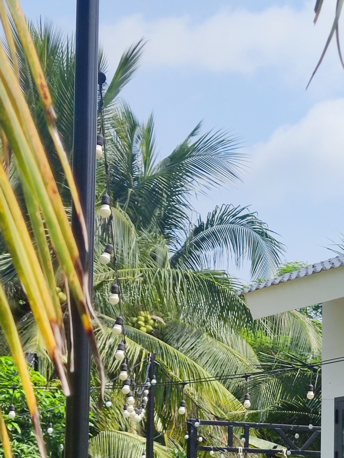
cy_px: 350
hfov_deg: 13.1
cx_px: 418
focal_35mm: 110
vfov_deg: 17.8
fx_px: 1457
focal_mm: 6.72
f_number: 1.69
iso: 50
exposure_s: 1/2577
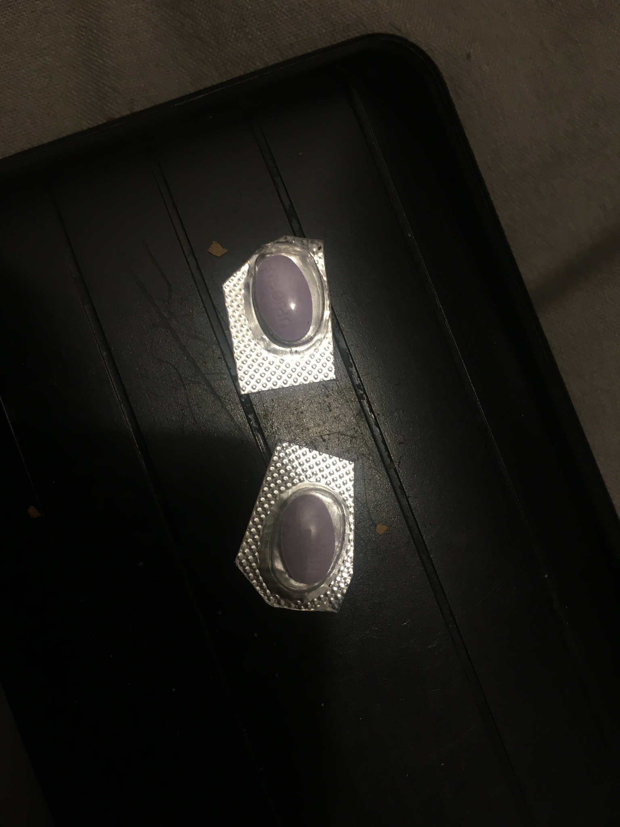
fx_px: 693
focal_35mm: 29
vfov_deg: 61.7
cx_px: 310
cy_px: 414
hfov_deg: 48.2
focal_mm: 4.15
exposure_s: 1/33
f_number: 2.2
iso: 80
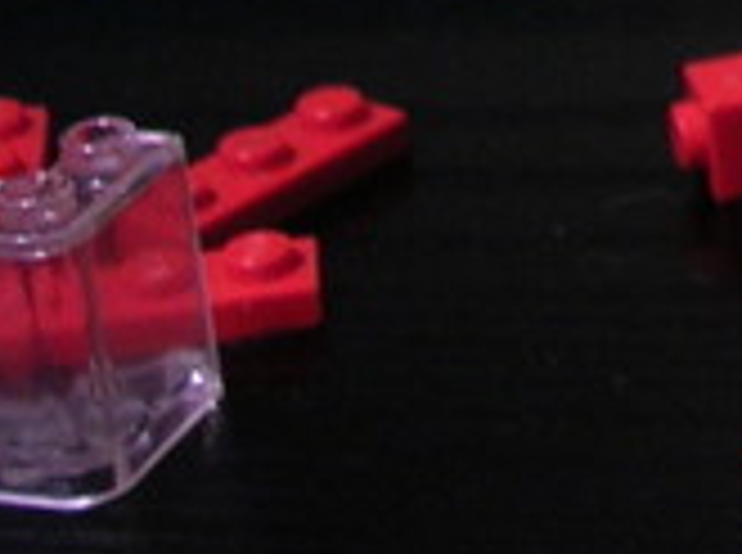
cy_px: -606
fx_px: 3978
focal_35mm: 186
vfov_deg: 7.6
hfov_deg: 9.4
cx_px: 1826
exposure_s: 1/16
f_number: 2.9
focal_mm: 5.7
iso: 50
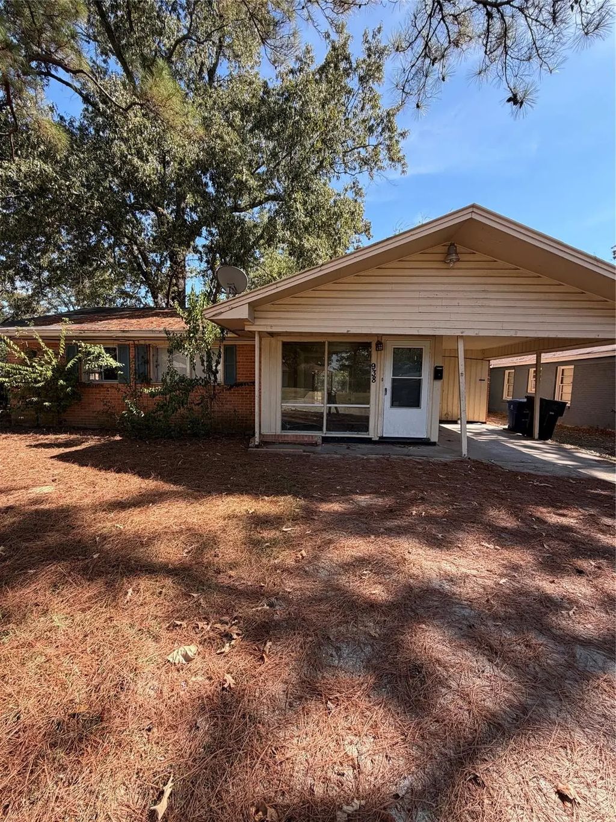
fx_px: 332
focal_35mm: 14
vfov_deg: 102.1
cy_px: 411
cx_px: 308
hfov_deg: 85.7
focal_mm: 2.22
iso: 64
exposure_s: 1/502
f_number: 2.2
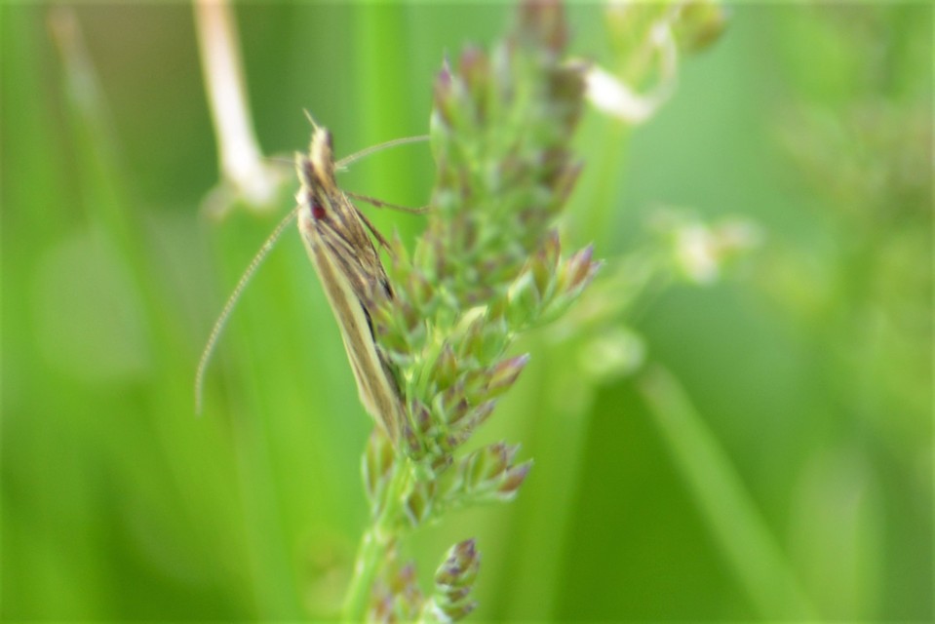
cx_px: 468
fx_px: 11690
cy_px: 312
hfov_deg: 4.6
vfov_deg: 3.1
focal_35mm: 450
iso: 220
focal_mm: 300
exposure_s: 1/125
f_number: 8
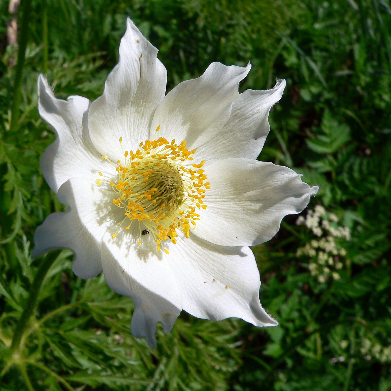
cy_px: 198
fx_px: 550
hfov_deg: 39.0
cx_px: 159
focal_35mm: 43
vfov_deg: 39.2
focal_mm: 6
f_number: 5.6
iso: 100
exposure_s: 1/800
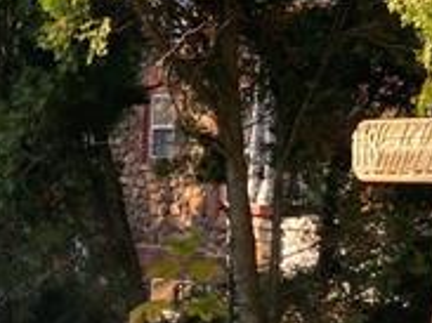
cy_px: 104
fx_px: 1958
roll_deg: -4.4
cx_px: -161
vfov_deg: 9.4
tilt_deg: +4.1
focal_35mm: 157
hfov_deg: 12.1
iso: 20
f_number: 1.8
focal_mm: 3.99
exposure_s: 1/305
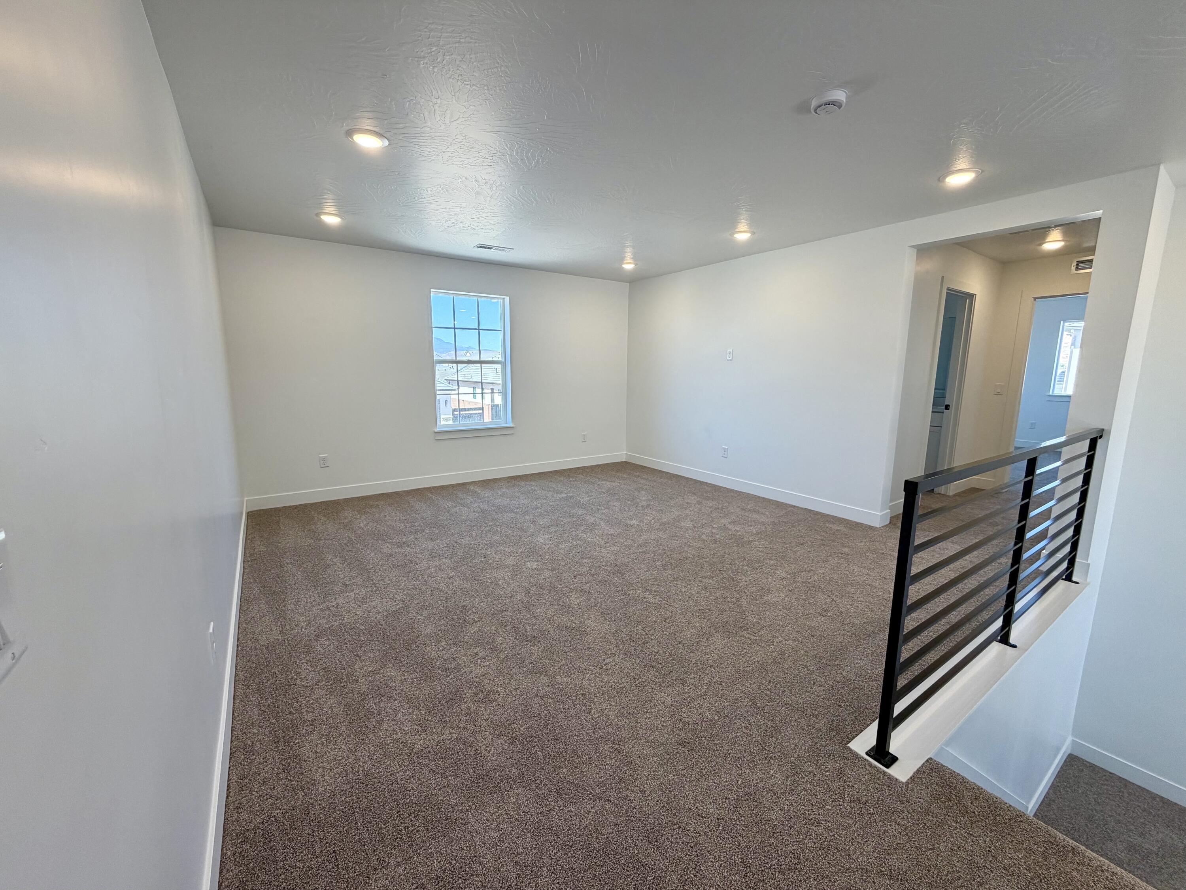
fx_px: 480
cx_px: 593
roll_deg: +0.2
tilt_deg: -8.8
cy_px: 445
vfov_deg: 85.7
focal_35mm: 14
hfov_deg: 102.1
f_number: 2.2
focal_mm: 2.22
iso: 100
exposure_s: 1/120
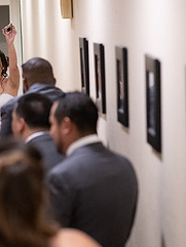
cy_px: 190
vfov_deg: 10.0
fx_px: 1410
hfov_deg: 7.5
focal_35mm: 197
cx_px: 122
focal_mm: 85
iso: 3200
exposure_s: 1/320
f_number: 2.5
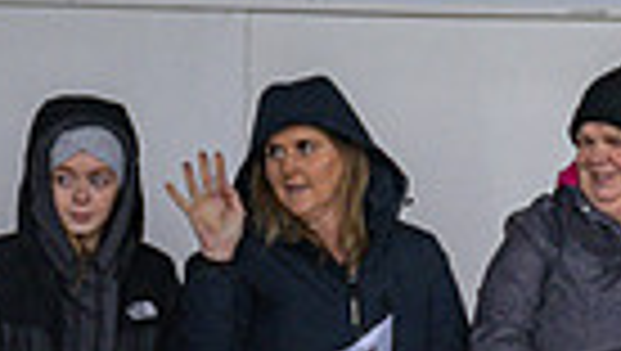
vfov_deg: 0.9
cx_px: 954
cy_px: 686
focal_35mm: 1321
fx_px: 21777
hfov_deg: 1.6
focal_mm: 300
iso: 1100
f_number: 2.8
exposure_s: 1/1000
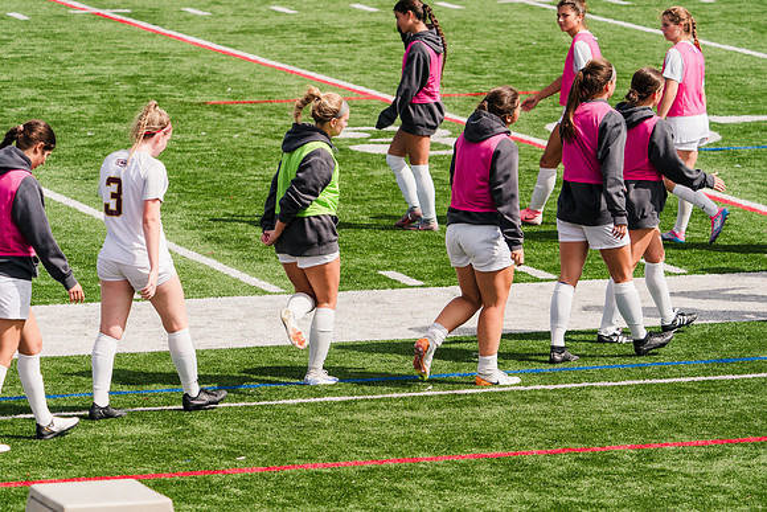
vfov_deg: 6.3
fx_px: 4645
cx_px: 384
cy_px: 256
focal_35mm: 218
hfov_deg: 9.4
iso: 250
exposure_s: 1/1600
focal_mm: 218
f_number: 5.6
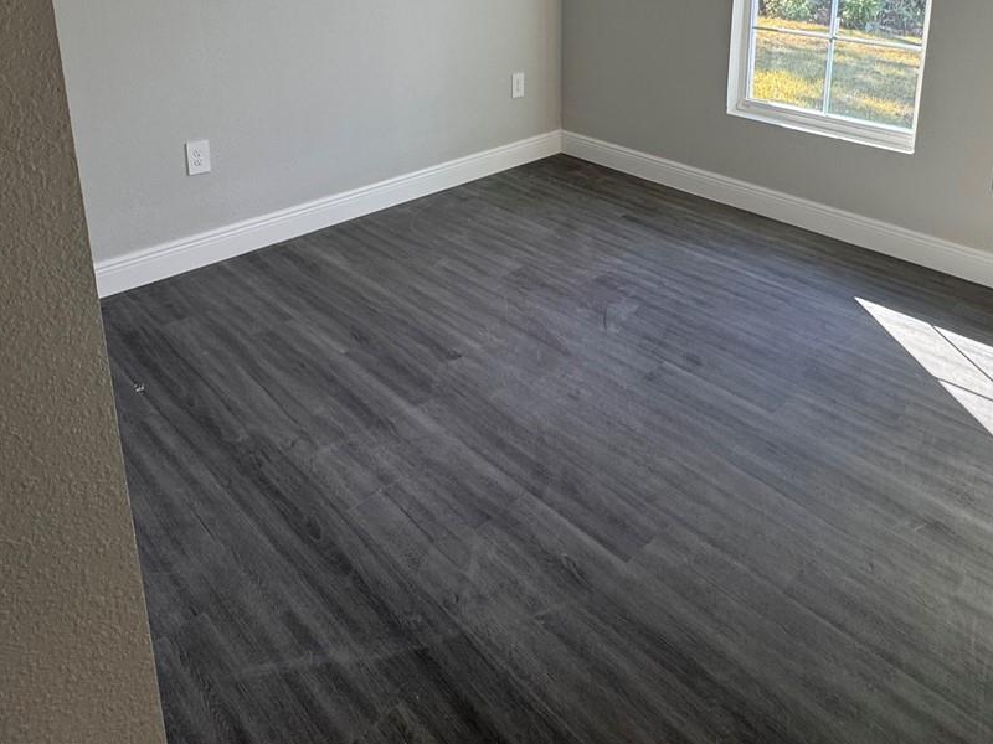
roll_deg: -0.3
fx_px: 803
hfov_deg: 63.2
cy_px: 108
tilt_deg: -15.3
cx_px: 567
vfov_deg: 46.1
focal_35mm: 28
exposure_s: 1/122
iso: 40
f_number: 2.2
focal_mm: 2.22
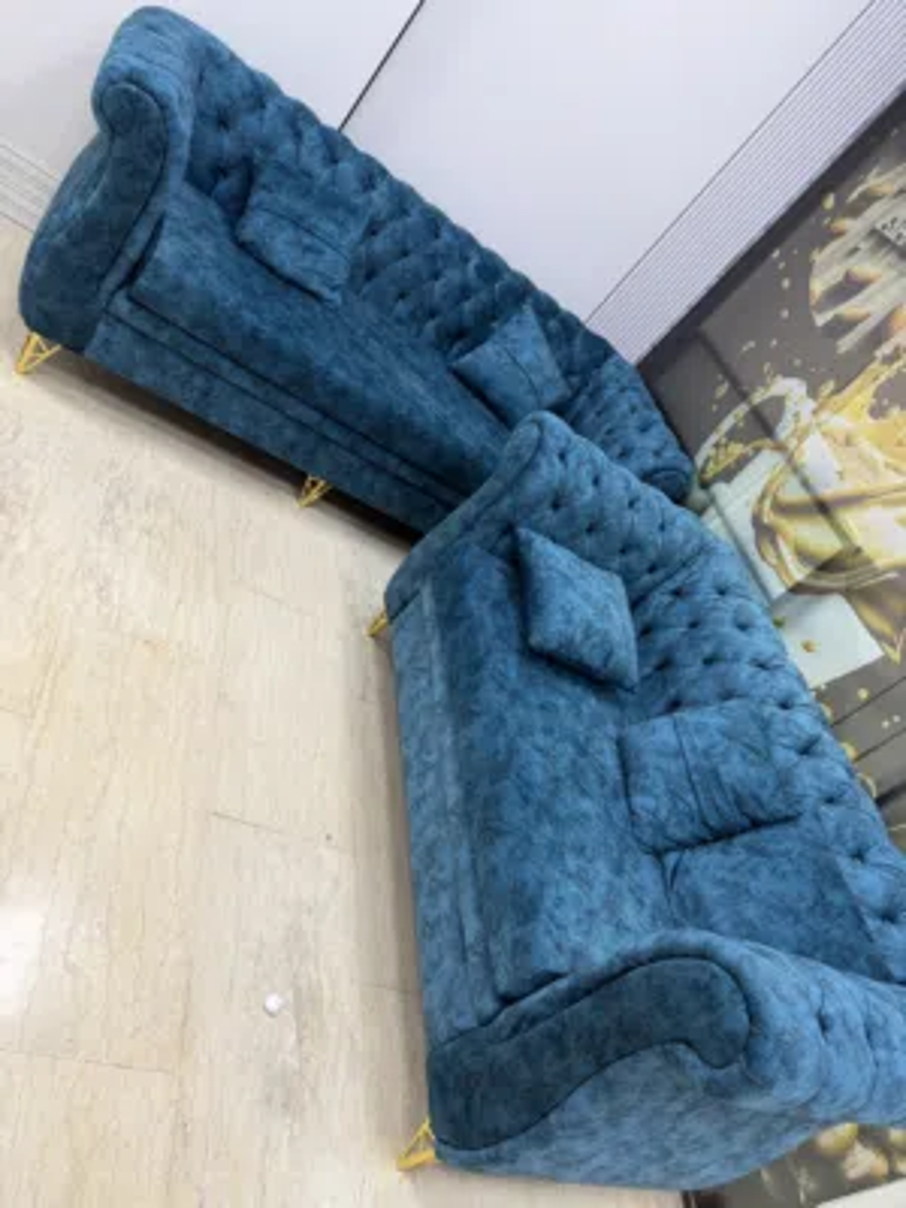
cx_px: 453
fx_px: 838
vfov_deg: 71.6
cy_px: 604
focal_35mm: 24
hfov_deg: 56.8
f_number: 1.78
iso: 160
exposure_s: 1/100
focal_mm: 6.76
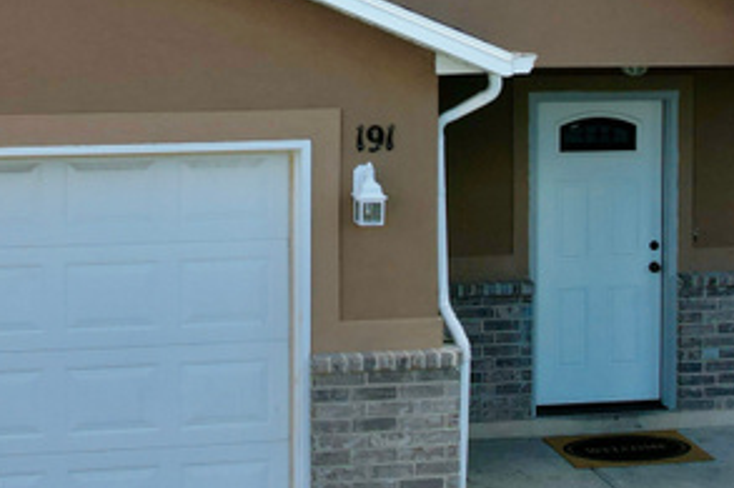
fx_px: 1569
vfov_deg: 17.3
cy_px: 1
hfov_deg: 26.2
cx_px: 268
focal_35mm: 77
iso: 100
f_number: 2.8
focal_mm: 8.38
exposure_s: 1/1250
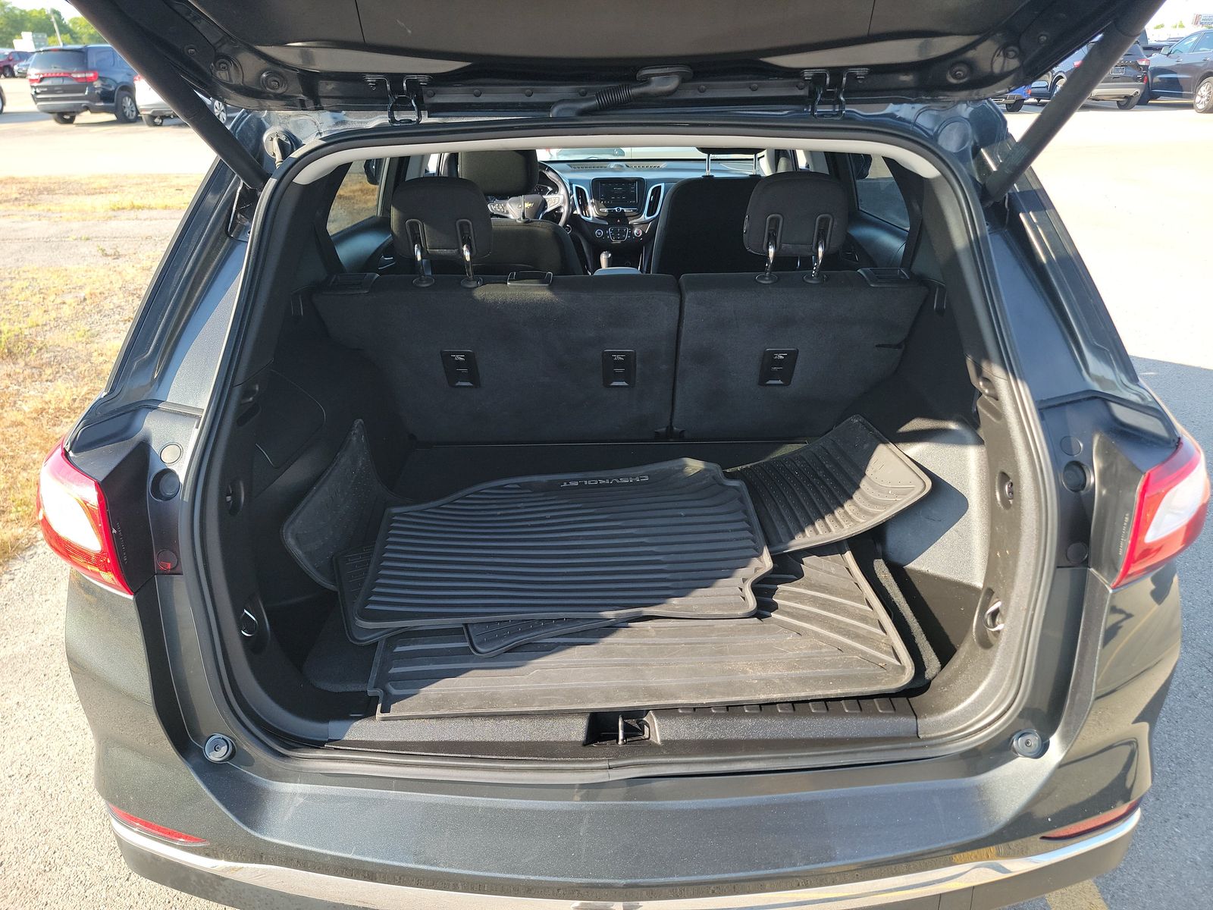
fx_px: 841
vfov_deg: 56.8
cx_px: 606
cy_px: 455
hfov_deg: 71.6
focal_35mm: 24
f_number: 1.8
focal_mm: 6.7
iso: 50
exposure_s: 1/119
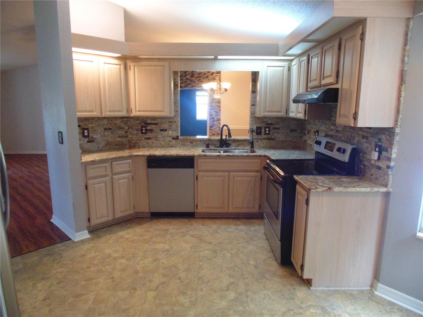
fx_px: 269
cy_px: 158
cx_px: 212
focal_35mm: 22
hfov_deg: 76.4
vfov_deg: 61.1
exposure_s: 1/15
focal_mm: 4
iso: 400
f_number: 3.1
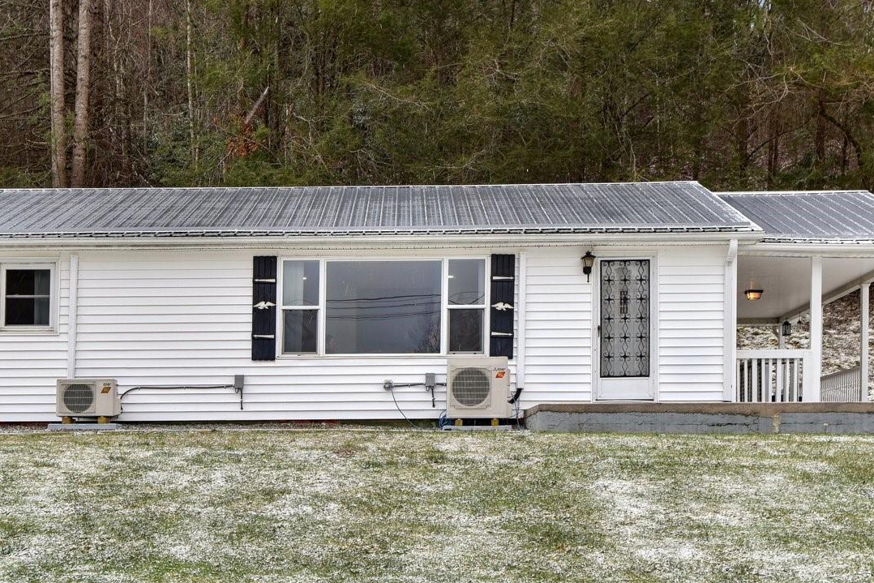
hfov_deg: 35.0
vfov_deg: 23.8
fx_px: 1384
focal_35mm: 57
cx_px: 366
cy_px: 296
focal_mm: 30
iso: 100
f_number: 8
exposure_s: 1/40
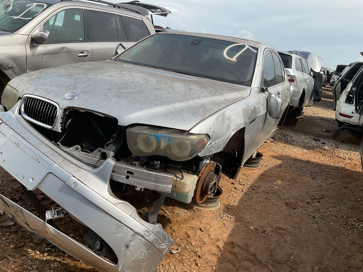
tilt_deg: -14.0
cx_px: 182
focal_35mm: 29
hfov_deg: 61.7
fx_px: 304
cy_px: 136
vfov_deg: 48.2
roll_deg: -9.2
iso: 16
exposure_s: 1/1534
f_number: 1.8
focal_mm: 3
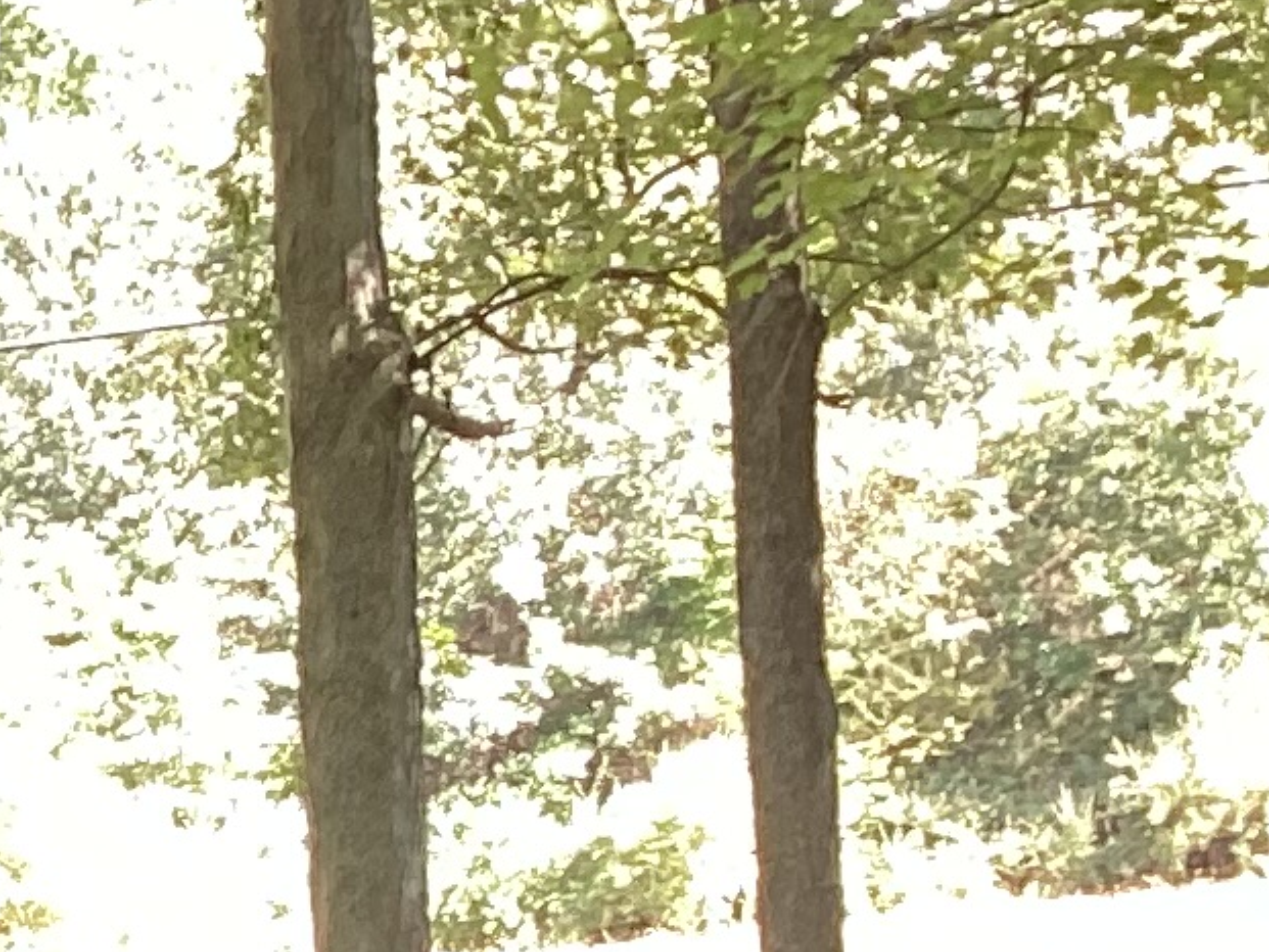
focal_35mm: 163
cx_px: -1377
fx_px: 5977
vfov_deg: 8.8
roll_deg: +4.9
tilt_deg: -6.0
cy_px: 1677
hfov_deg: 10.9
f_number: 2.4
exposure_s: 1/120
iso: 80
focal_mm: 3.3
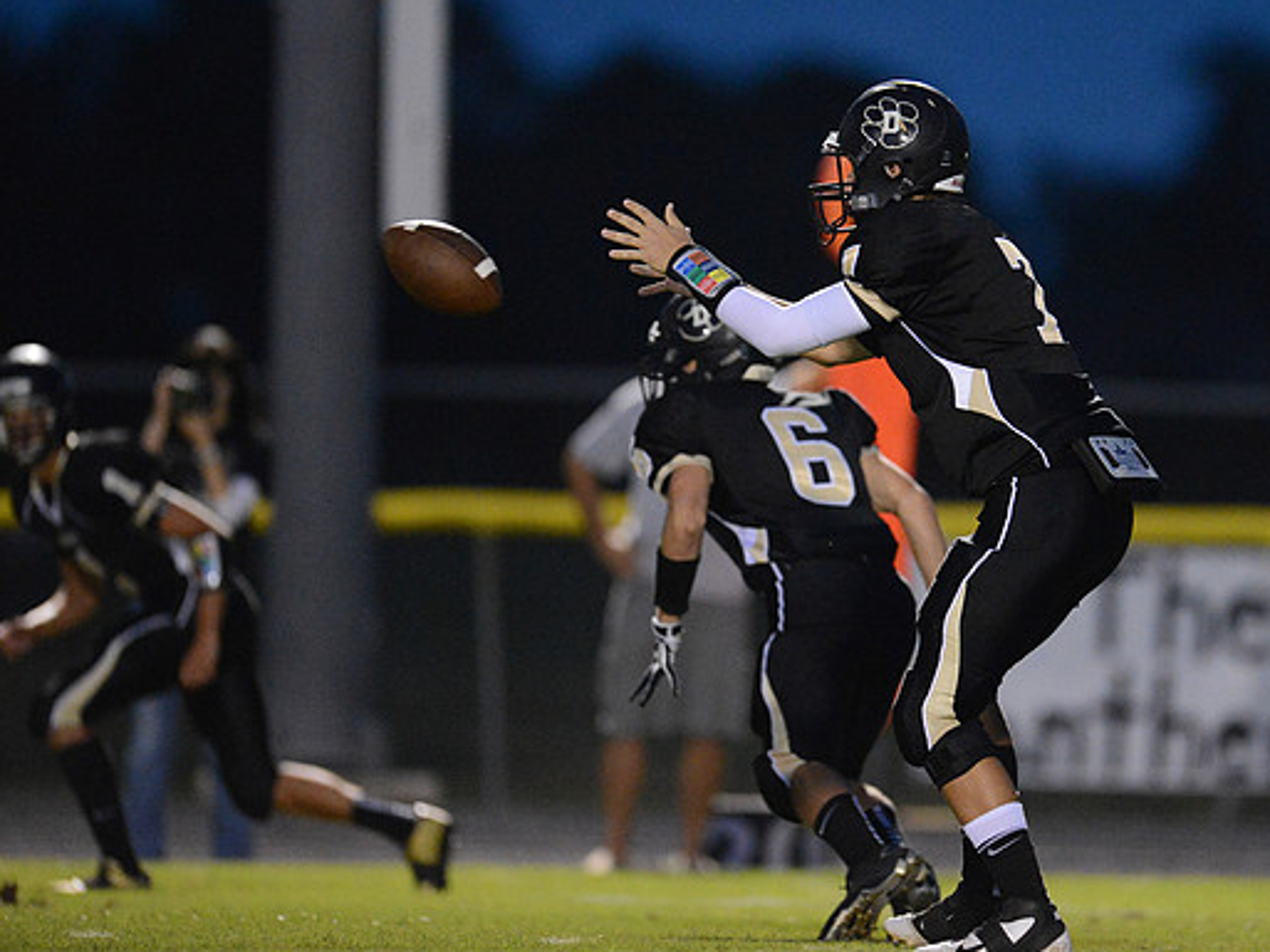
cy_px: 476
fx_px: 15963
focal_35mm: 435
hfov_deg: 4.6
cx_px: 713
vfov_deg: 3.4
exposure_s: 1/800
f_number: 2.8
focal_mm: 400
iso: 12800
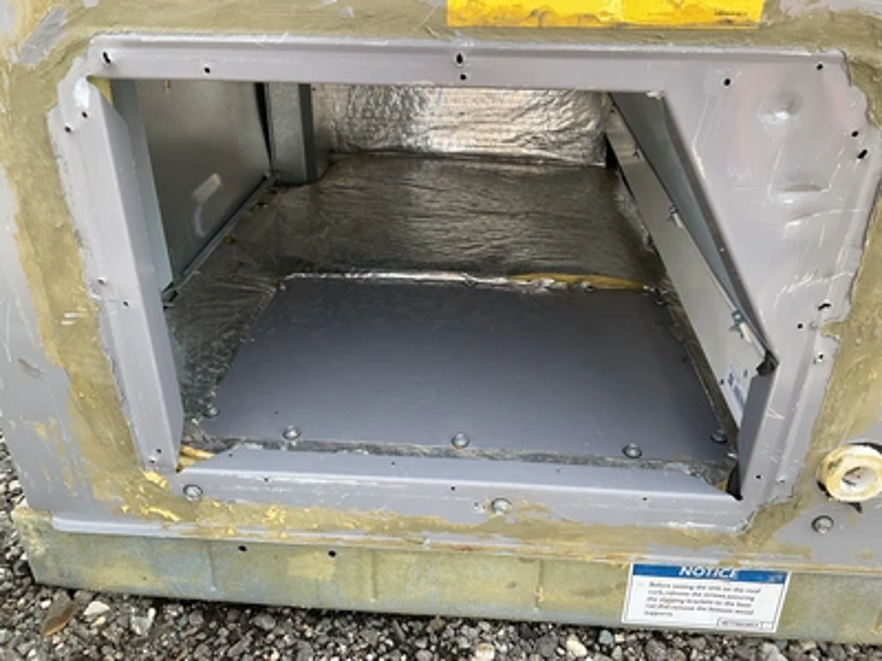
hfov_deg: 61.7
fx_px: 739
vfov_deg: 48.2
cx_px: 441
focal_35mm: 29
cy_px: 330
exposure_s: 1/210
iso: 20
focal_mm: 3
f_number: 1.8
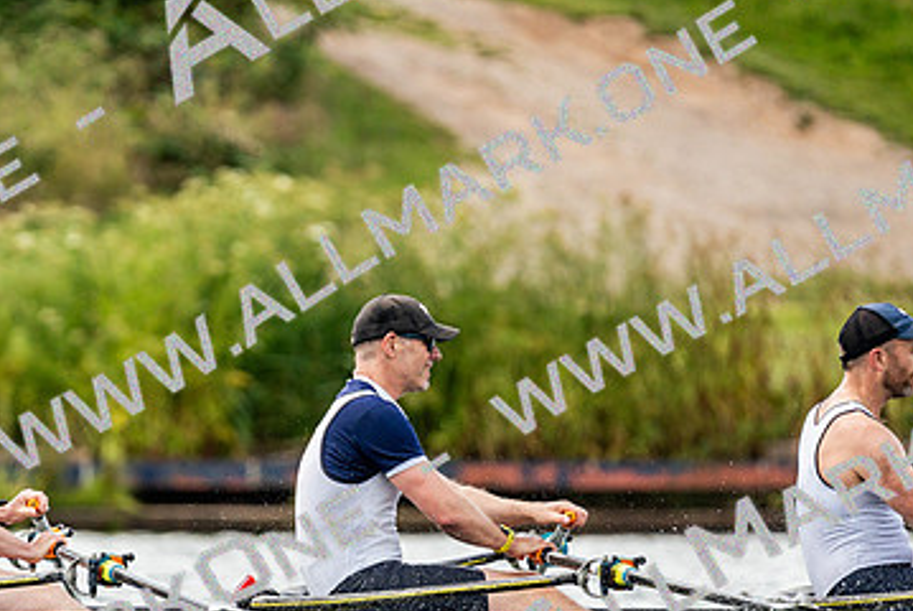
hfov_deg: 2.1
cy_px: 477
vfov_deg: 1.4
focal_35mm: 969
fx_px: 24594
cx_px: 305
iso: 640
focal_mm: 600
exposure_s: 1/2000
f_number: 6.3
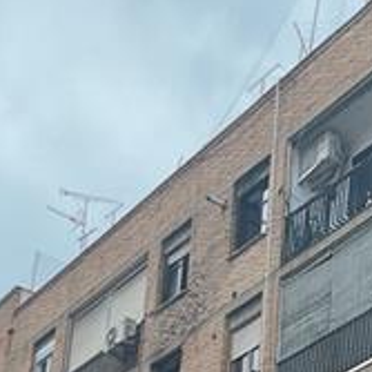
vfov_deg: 16.0
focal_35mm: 102
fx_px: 1240
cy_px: 508
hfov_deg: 16.4
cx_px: 448
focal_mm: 3
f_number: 1.8
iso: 25
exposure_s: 1/120
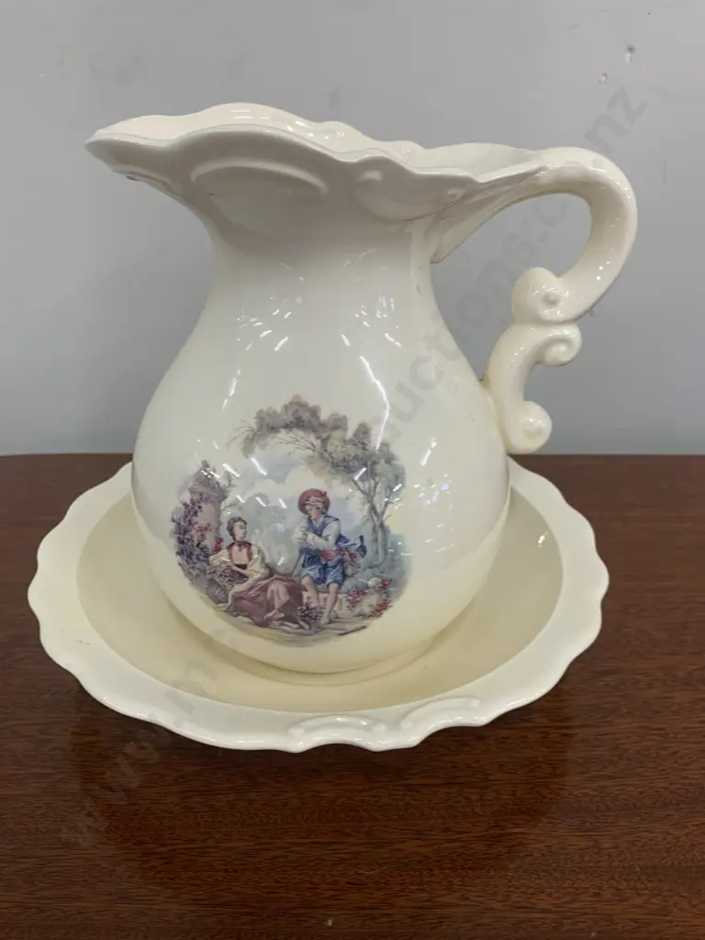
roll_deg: -0.2
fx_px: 706
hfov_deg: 53.1
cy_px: 470
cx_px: 352
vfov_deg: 67.3
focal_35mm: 26
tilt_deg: -28.9
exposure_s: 1/50
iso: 50
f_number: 1.8
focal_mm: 4.25
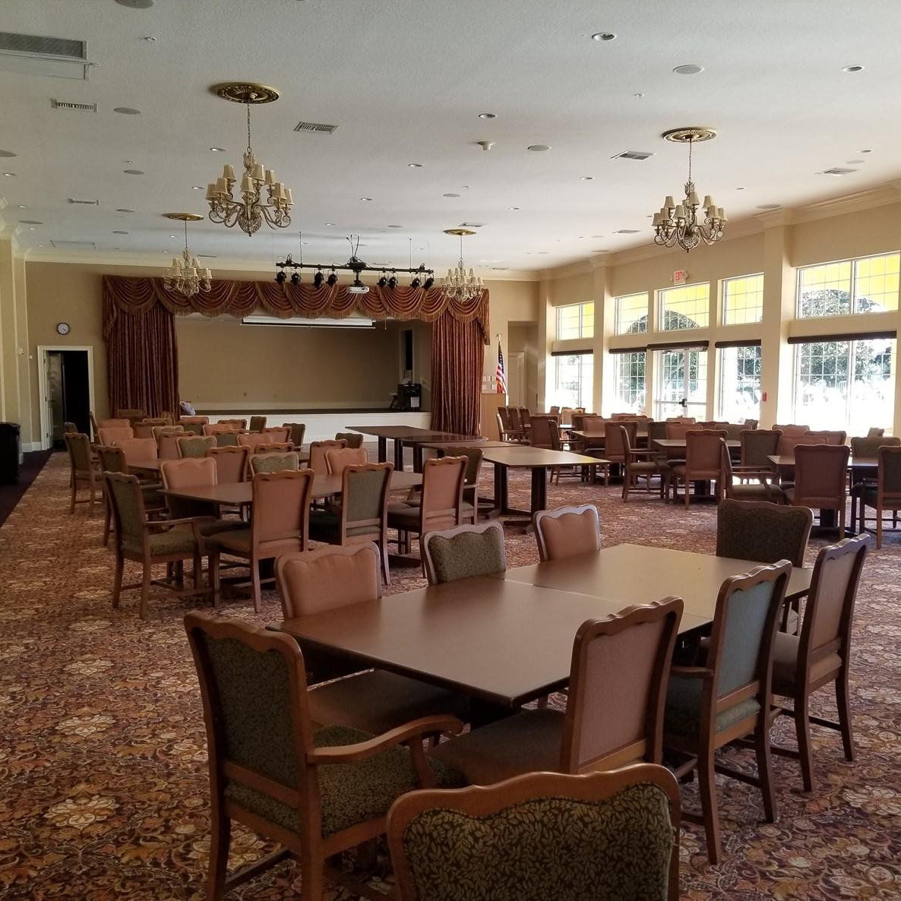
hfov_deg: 52.5
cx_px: 455
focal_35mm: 31
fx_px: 913
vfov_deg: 52.5
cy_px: 454
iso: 100
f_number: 1.7
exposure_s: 1/60
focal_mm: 4.3
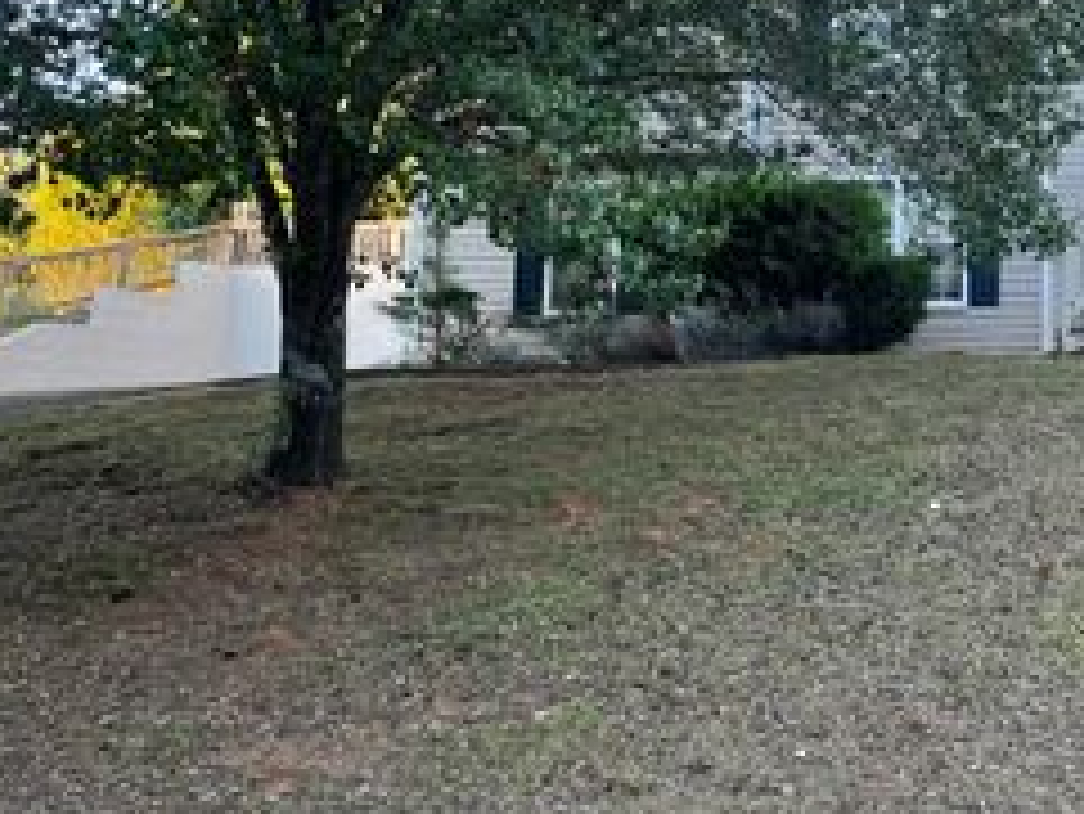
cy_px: 128
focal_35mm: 54
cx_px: 1080
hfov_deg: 32.7
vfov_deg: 26.4
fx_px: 1692
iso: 32
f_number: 1.6
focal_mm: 4.2
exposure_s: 1/181
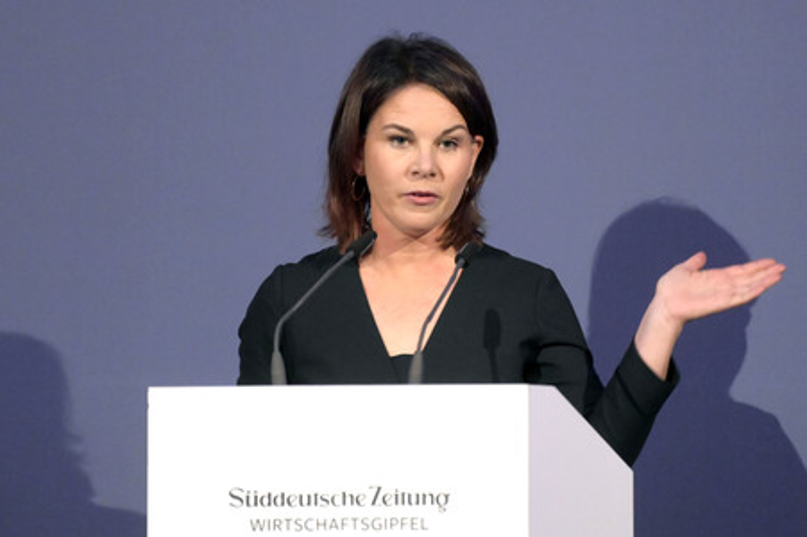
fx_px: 11200
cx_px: 404
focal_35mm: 500
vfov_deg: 2.7
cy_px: 268
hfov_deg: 4.1
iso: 12800
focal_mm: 500
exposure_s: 1/320
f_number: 5.6
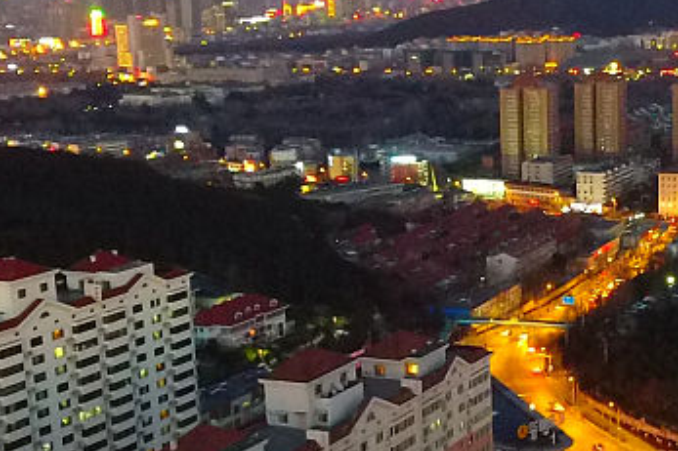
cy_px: 242
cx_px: 664
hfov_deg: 26.7
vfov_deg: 18.9
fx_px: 1355
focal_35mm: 72
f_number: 2.8
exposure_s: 1/5.16
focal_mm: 3.61
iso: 1337
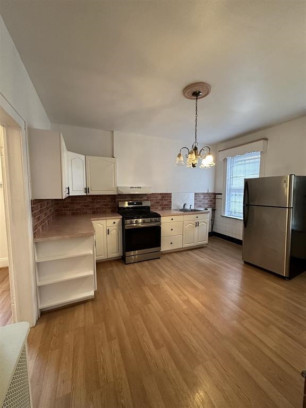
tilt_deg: -4.2
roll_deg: -0.3
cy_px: 204
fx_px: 165
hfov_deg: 85.7
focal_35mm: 14
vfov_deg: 102.1
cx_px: 153
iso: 400
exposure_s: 1/60
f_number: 2.2
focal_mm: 2.22
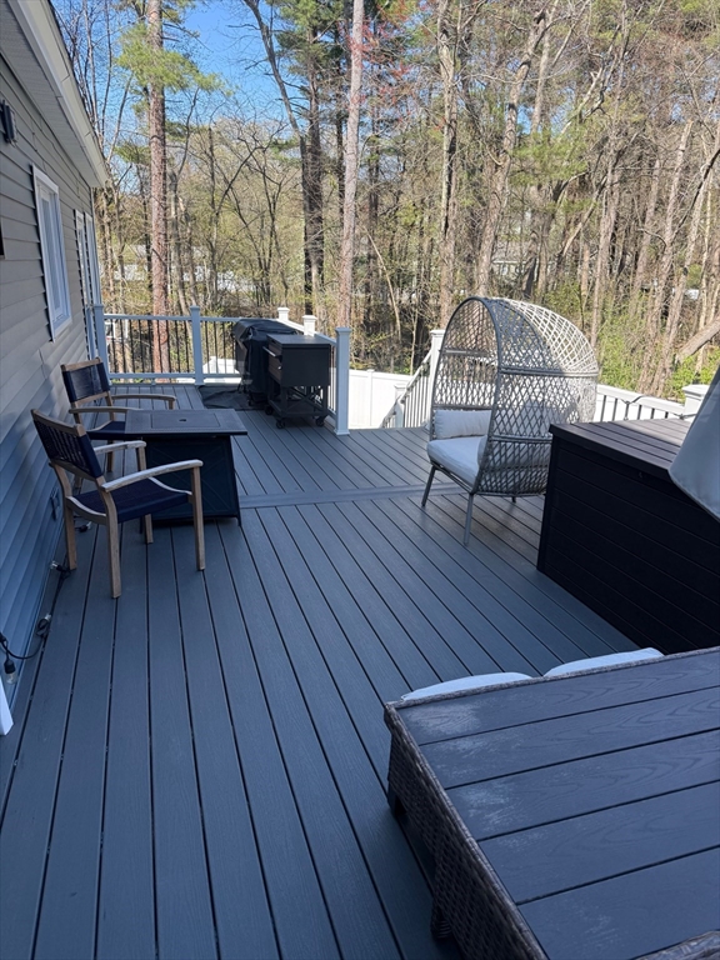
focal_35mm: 24
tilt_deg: -18.6
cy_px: 480
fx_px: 666
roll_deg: -0.7
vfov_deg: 71.6
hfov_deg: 56.8
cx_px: 360
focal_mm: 6.76
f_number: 1.78
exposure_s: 1/1250
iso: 100
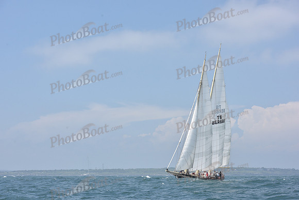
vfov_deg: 19.5
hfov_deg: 28.8
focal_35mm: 70
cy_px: 100
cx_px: 150
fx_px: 581
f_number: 10
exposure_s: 1/1000
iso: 320
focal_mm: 70
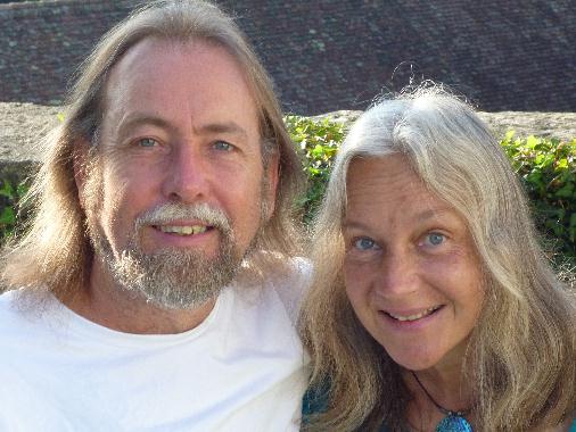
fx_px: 2214
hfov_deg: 14.8
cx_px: 288
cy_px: 216
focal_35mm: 133
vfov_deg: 11.2
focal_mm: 20
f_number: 6.5
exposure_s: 1/125
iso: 250
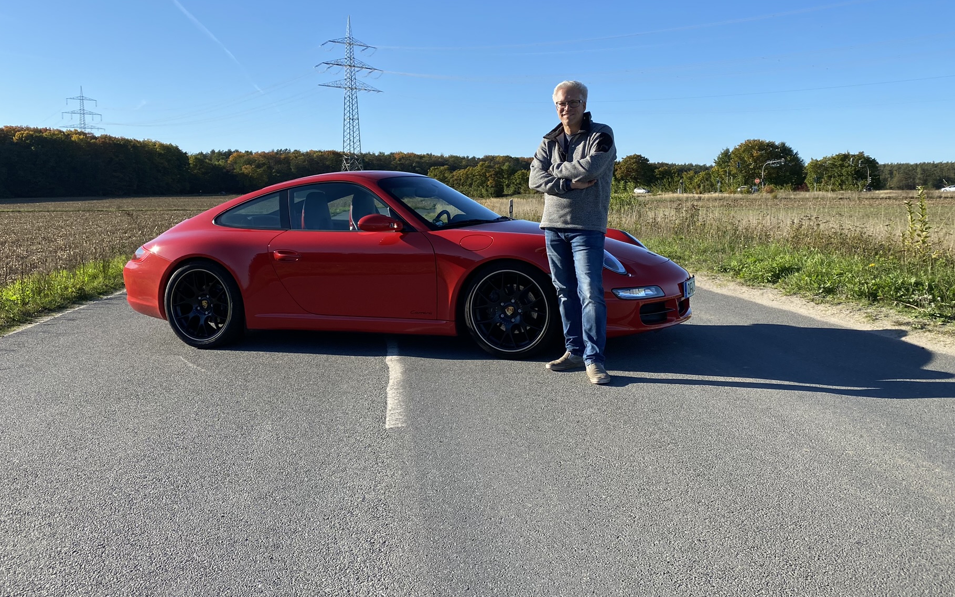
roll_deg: +0.3
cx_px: 475
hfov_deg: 61.2
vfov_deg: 40.5
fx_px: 807
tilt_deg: -4.5
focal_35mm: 31
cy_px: 250
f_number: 1.8
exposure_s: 1/2315
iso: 32
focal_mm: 4.25
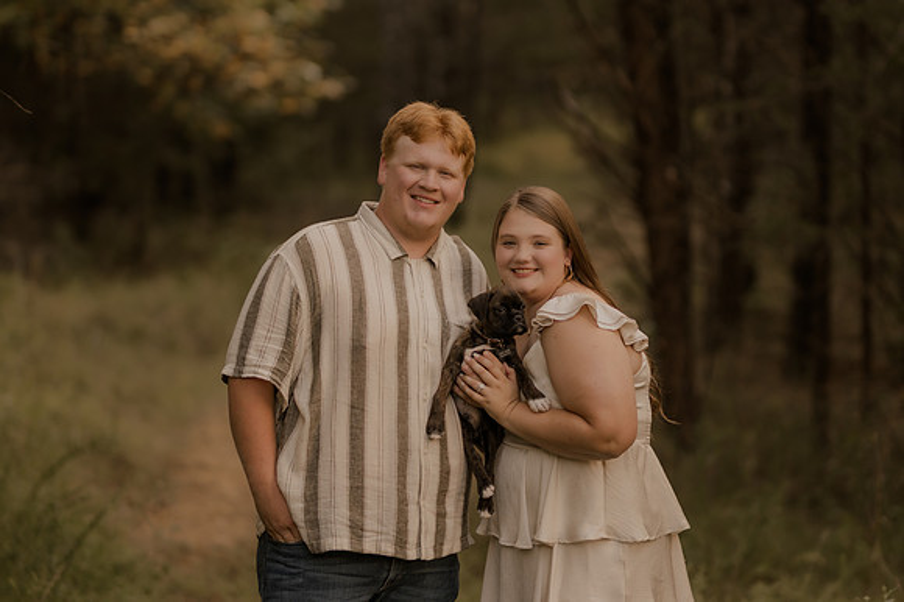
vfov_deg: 10.8
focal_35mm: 127
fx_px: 3187
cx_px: 452
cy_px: 301
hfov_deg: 16.1
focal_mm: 85
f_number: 1.4
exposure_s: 1/320
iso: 125
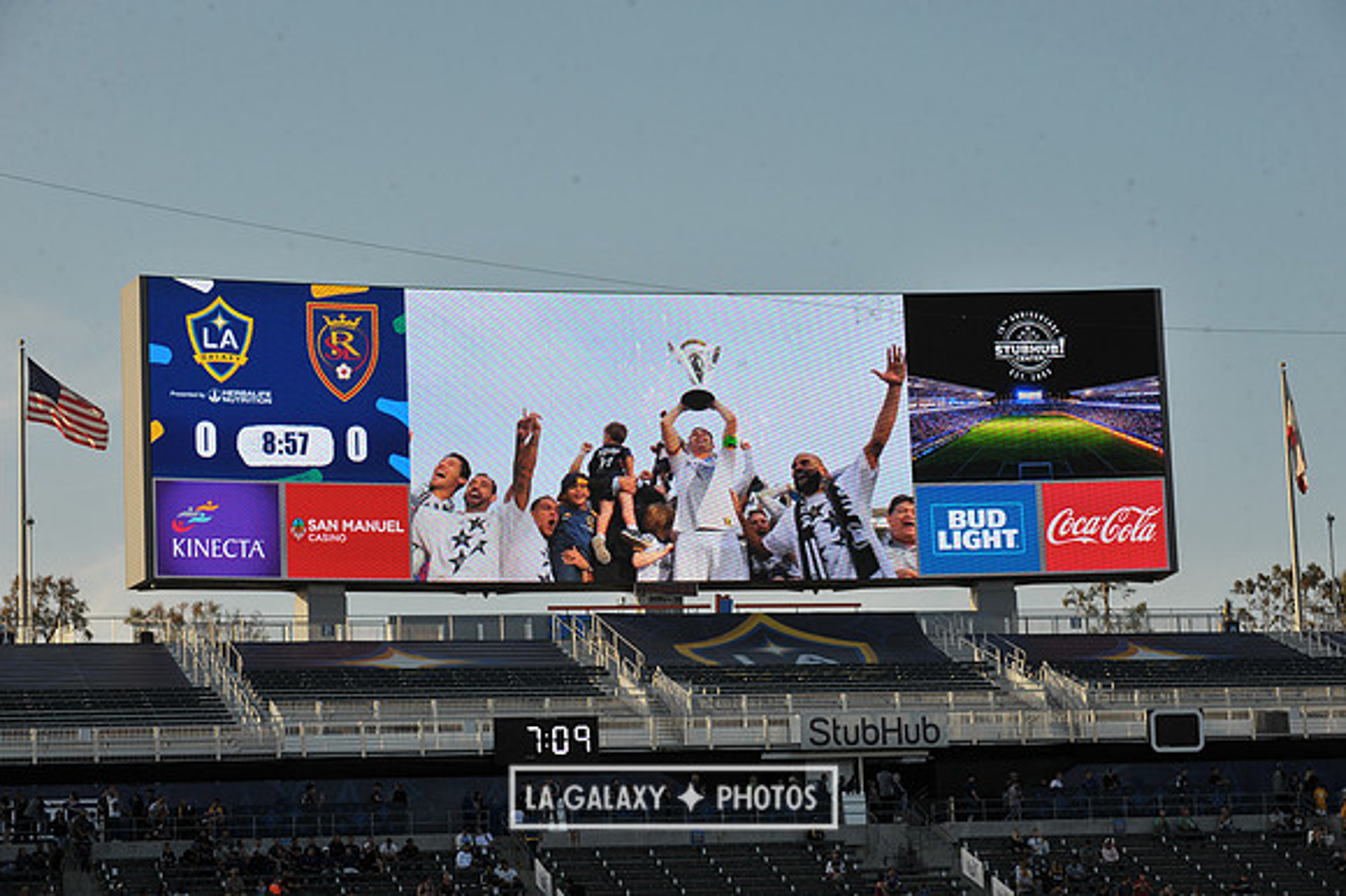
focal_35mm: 105
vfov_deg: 13.0
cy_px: 448
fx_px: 3923
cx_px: 673
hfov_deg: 19.5
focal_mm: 105
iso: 400
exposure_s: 1/500
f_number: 11
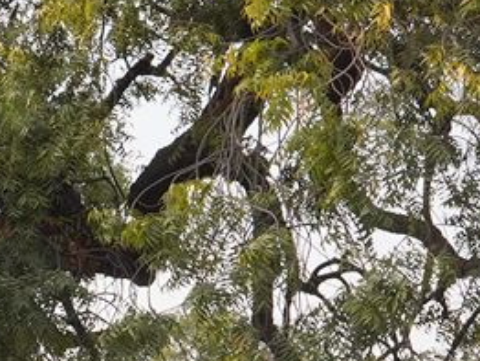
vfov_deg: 8.2
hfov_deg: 10.9
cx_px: -156
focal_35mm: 176
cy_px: 640
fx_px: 2443
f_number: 11
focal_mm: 24
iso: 320
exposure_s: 1/100
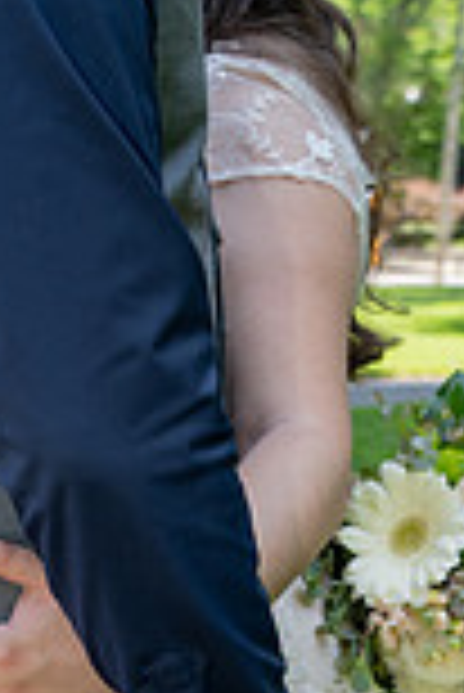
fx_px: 1350
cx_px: 72
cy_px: 958
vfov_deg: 24.3
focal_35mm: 70
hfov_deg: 19.2
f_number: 4
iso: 250
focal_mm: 24
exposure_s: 1/250
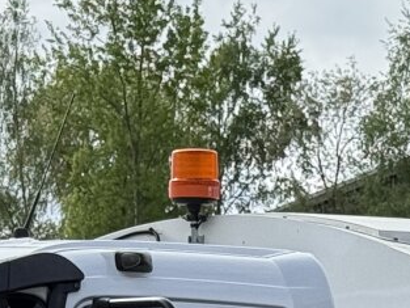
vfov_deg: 5.9
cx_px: 220
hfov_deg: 8.1
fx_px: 2903
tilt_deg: +0.6
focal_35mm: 245
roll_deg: -0.5
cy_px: 612
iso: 64
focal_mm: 6.76
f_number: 1.78
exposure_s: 1/3534
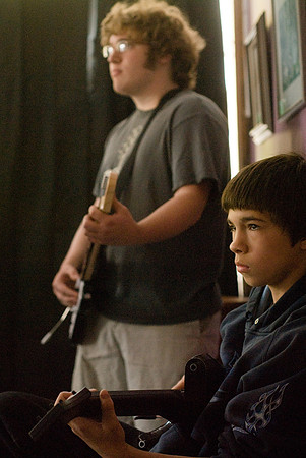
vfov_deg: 27.0
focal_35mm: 75
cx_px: 153
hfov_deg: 18.2
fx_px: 954
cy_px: 229
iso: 1000
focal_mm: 50
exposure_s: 1/125
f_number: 2.8
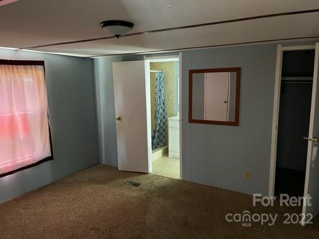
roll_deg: +0.7
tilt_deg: -8.6
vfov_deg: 53.1
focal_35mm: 26
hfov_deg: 67.3
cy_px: 120
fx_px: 240
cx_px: 160
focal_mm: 5.1
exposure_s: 1/43
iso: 500
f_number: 1.6
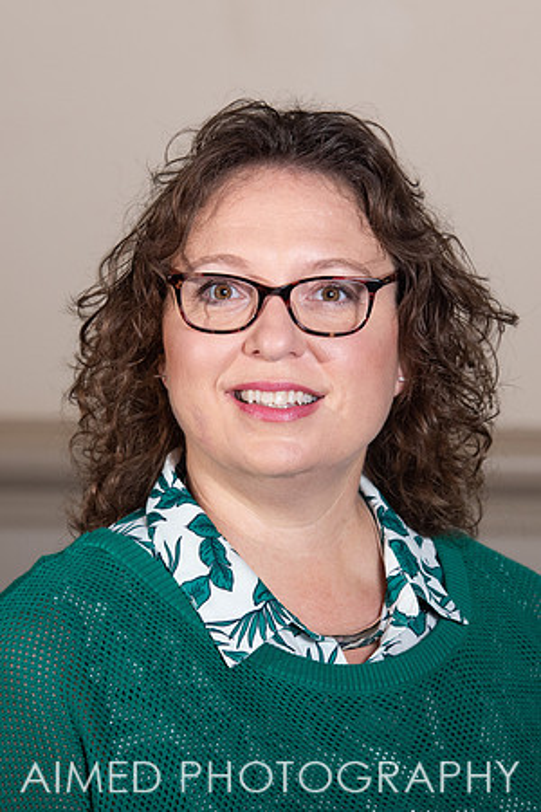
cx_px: 304
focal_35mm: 217
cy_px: 406
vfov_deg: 9.5
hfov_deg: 6.3
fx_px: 4899
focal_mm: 145
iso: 500
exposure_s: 1/250
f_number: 8
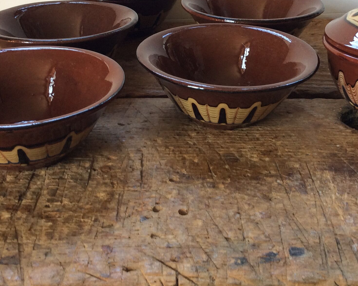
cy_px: 112
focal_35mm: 55
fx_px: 583
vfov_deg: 27.5
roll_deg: +1.9
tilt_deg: -27.1
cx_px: 207
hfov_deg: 34.1
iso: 32
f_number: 2.4
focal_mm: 3.3
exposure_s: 1/25
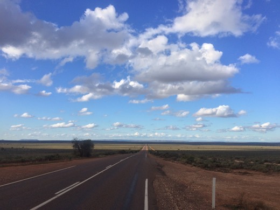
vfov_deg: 48.2
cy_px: 105
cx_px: 140
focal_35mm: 29
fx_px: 235
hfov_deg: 61.7
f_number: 2.2
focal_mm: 4.15
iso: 32
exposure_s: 1/2160
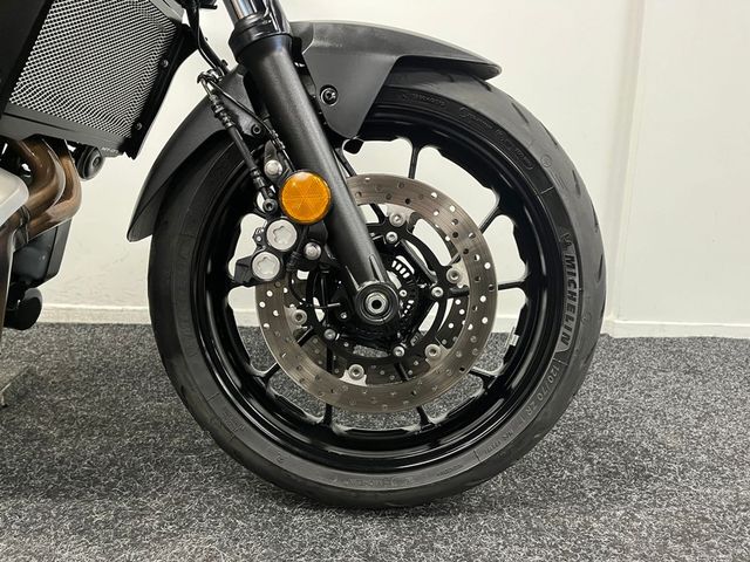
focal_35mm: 26
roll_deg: -0.2
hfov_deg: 67.3
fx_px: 563
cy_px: 281
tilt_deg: -12.4
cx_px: 375
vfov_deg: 53.1
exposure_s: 1/50
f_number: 1.6
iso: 320
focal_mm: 5.1
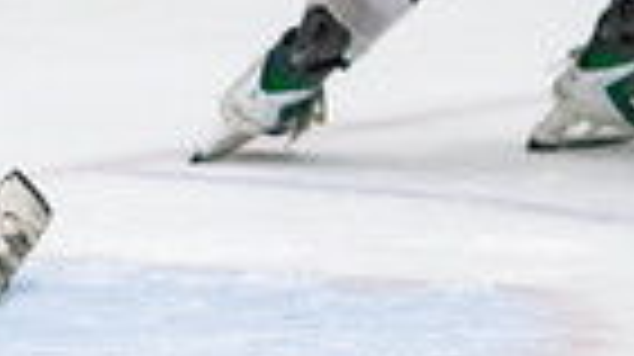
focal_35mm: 745
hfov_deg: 2.9
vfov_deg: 1.6
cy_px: -45
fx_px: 12512
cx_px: -404
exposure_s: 1/640
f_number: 3.2
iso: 2000
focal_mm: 112
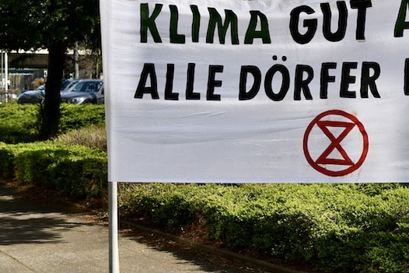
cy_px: 85
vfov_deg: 18.4
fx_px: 841
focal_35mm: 74
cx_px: 372
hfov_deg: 26.4
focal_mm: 38
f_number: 4
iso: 800
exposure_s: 1/6400
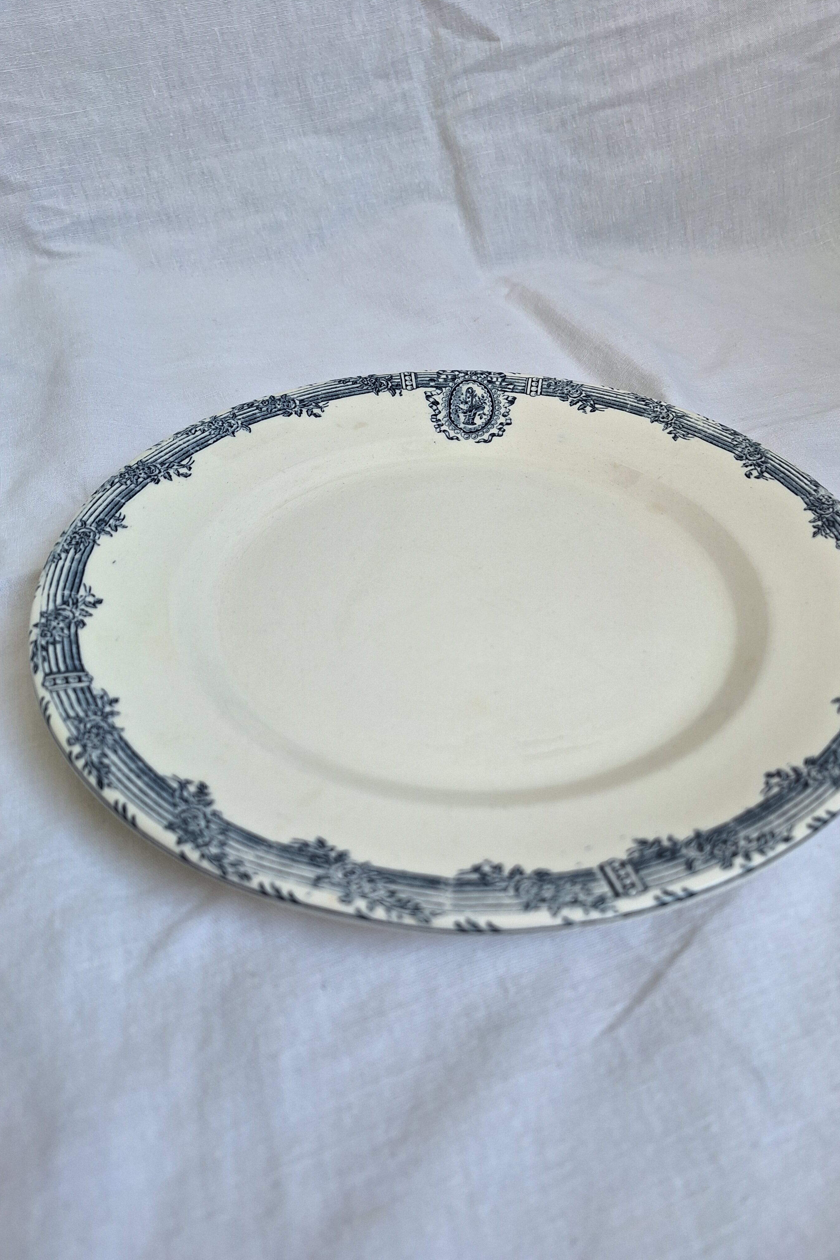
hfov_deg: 53.0
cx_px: 461
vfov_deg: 73.7
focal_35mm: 24
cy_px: 628
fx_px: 840
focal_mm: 5.54
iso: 40
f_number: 1.8
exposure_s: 1/145
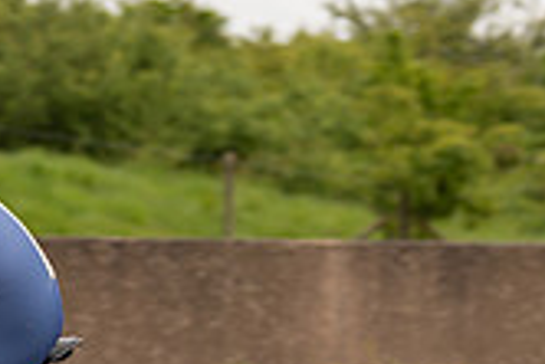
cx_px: -125
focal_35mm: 245
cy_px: 336
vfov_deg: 5.6
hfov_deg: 8.3
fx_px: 3712
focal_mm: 70
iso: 125
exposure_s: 1/800
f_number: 4
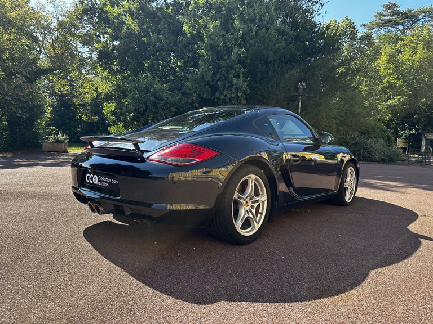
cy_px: 162
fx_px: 300
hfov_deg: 71.6
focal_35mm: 24
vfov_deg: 56.8
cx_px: 216
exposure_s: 1/894
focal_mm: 6.86
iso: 80
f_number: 1.78
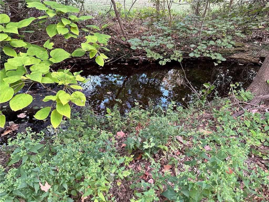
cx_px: 134
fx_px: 187
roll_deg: -3.7
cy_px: 101
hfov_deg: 71.6
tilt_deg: -30.0
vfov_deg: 56.8
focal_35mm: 24
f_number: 1.78
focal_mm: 6.86
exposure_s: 1/65
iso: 250
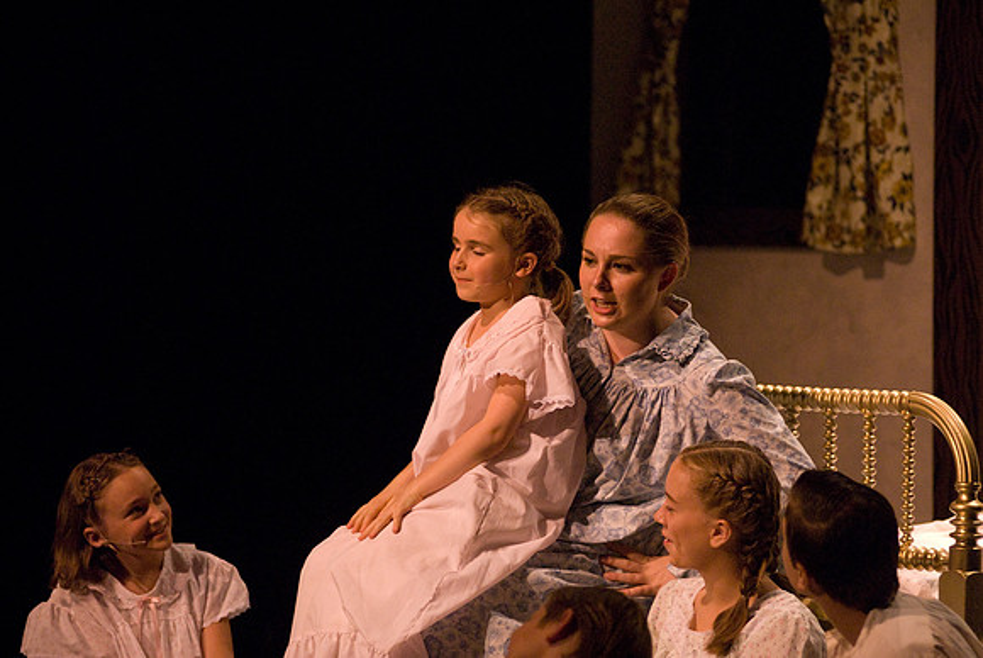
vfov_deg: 6.8
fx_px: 5535
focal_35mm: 202
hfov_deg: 10.1
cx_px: 492
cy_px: 329
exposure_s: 1/160
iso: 1600
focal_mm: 135
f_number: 2.8
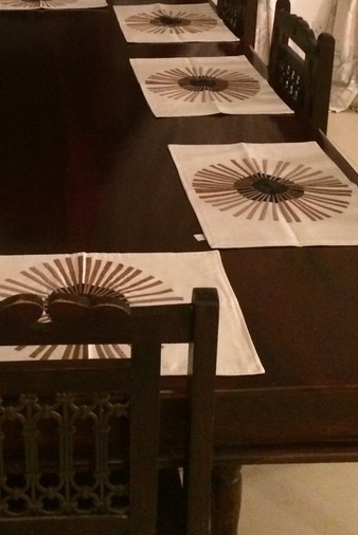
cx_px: 73
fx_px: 909
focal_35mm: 61
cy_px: 109
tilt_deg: -20.9
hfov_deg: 22.0
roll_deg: +1.8
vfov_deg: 32.0
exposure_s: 1/17
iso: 500
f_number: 2.2
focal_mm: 4.15
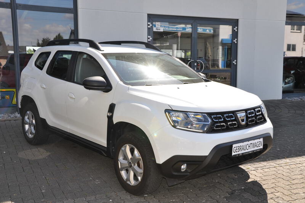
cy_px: 102
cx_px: 152
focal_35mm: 42
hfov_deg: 46.4
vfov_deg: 31.8
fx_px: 356
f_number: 8
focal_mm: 28
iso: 200
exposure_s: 1/200
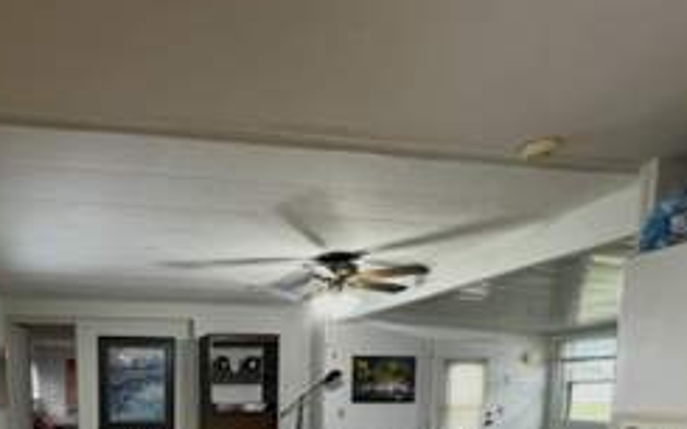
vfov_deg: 38.9
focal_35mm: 27
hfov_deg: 65.2
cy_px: 458
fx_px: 505
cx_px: 191
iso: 160
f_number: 1.8
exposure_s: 1/60
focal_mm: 1.57
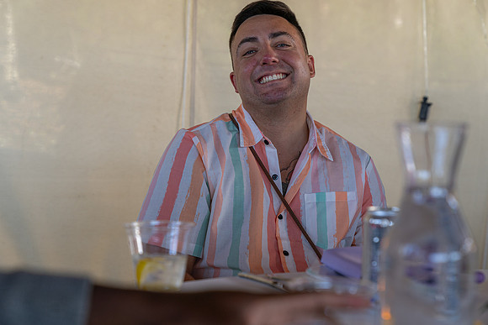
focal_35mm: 70
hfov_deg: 28.8
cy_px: 162
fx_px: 949
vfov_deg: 19.5
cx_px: 244
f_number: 4
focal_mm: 70
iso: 320
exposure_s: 1/160
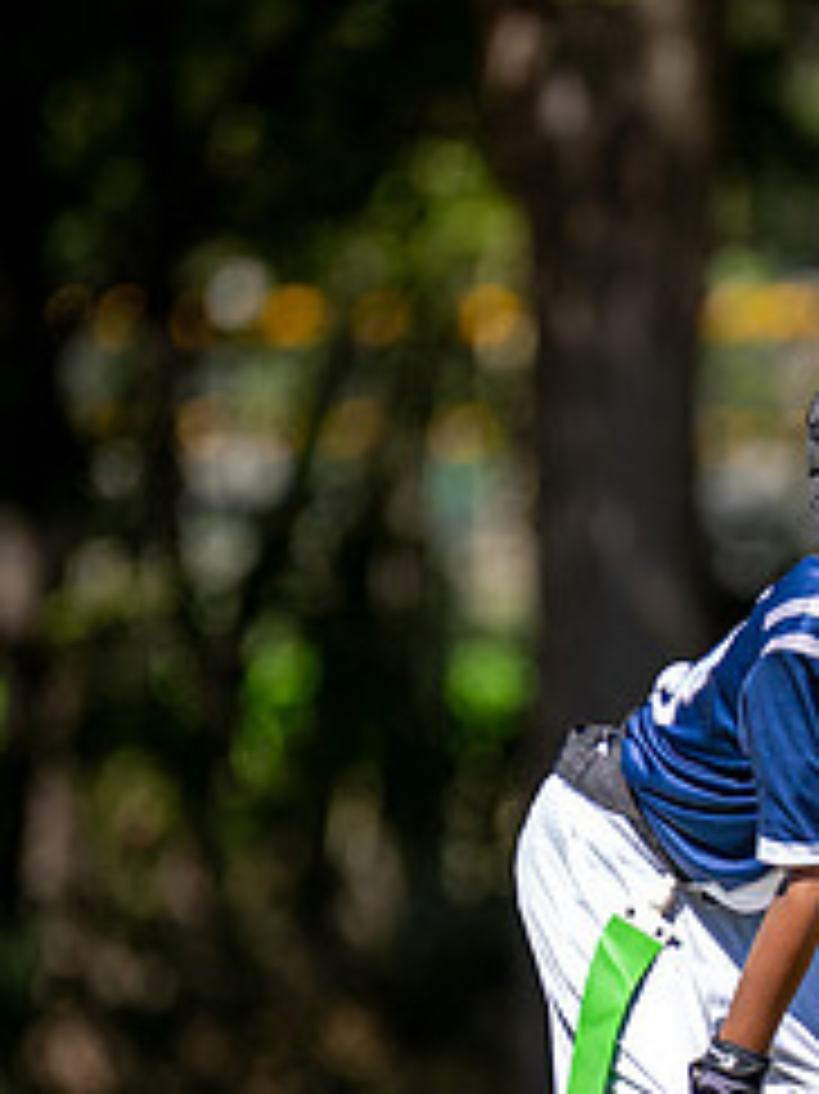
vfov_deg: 2.7
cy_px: 929
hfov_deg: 2.0
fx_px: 23333
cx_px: 915
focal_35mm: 739
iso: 160
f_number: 2.8
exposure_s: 1/2000
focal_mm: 200
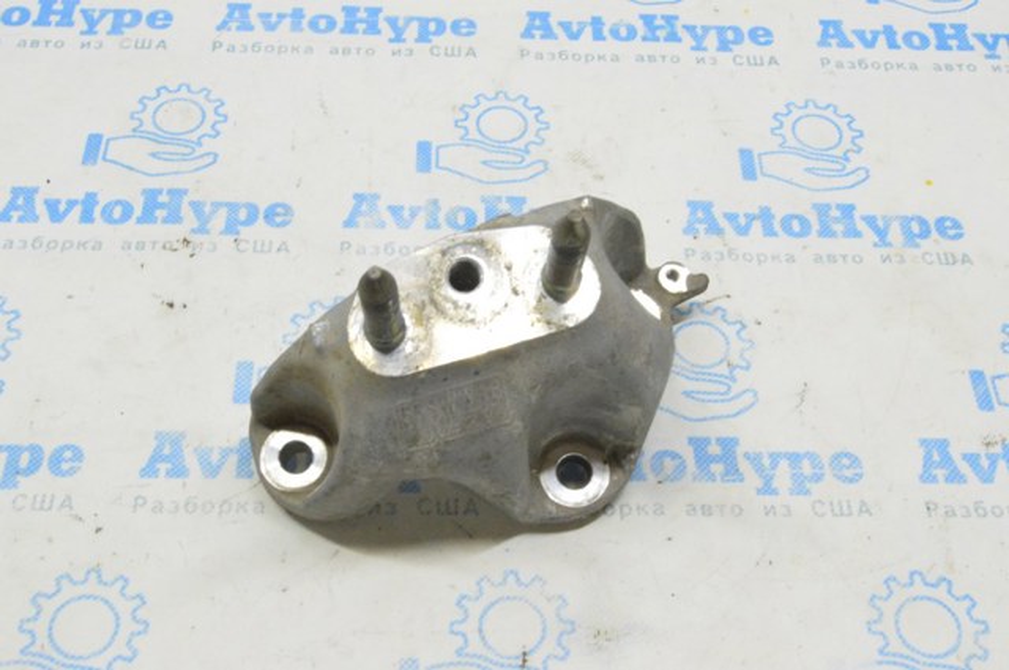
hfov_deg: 43.7
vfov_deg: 29.8
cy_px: 335
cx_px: 504
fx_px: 1260
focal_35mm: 45
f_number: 20
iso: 6400
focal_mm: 30
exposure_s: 1/15
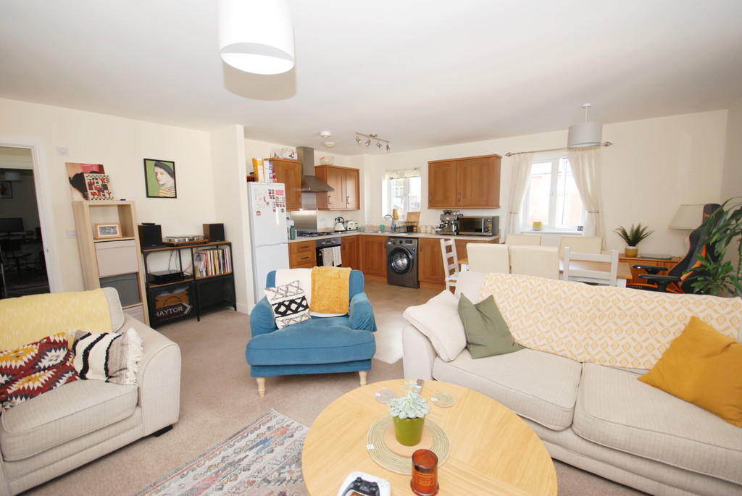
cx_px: 371
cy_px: 248
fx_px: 309
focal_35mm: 15
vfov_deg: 77.5
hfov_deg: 100.3
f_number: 4
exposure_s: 1/60
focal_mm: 10
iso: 400
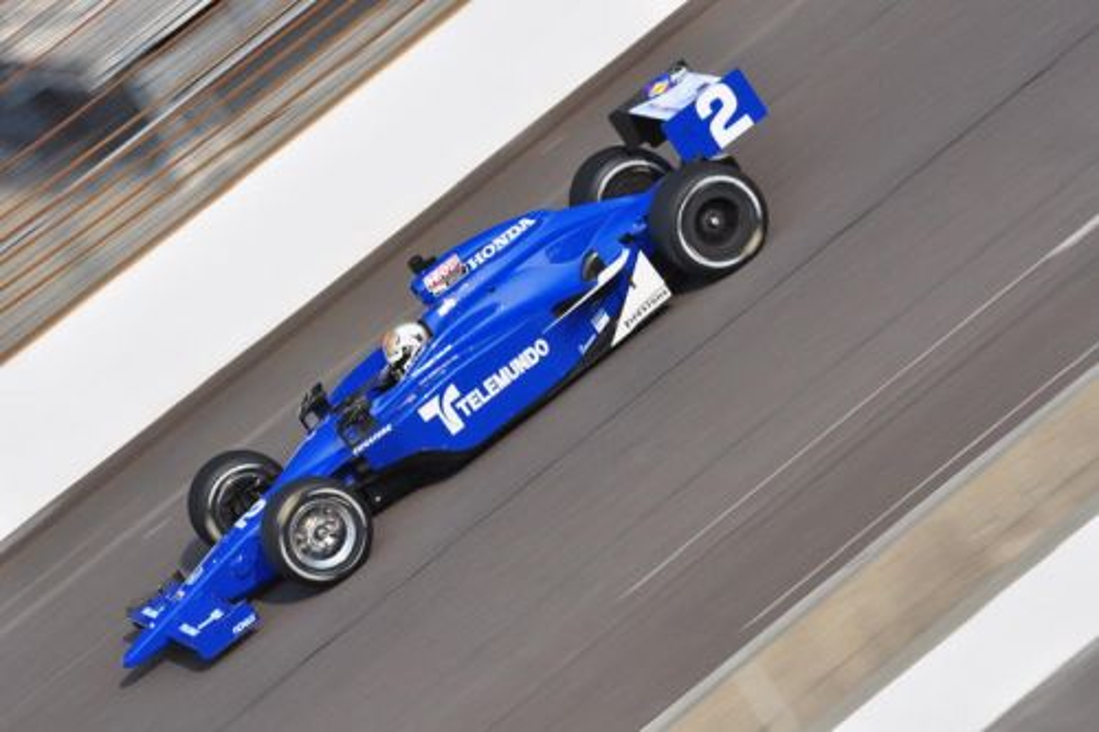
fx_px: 7553
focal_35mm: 248
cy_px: 366
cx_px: 550
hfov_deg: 8.3
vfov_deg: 5.5
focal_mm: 165
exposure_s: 1/500
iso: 500
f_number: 8
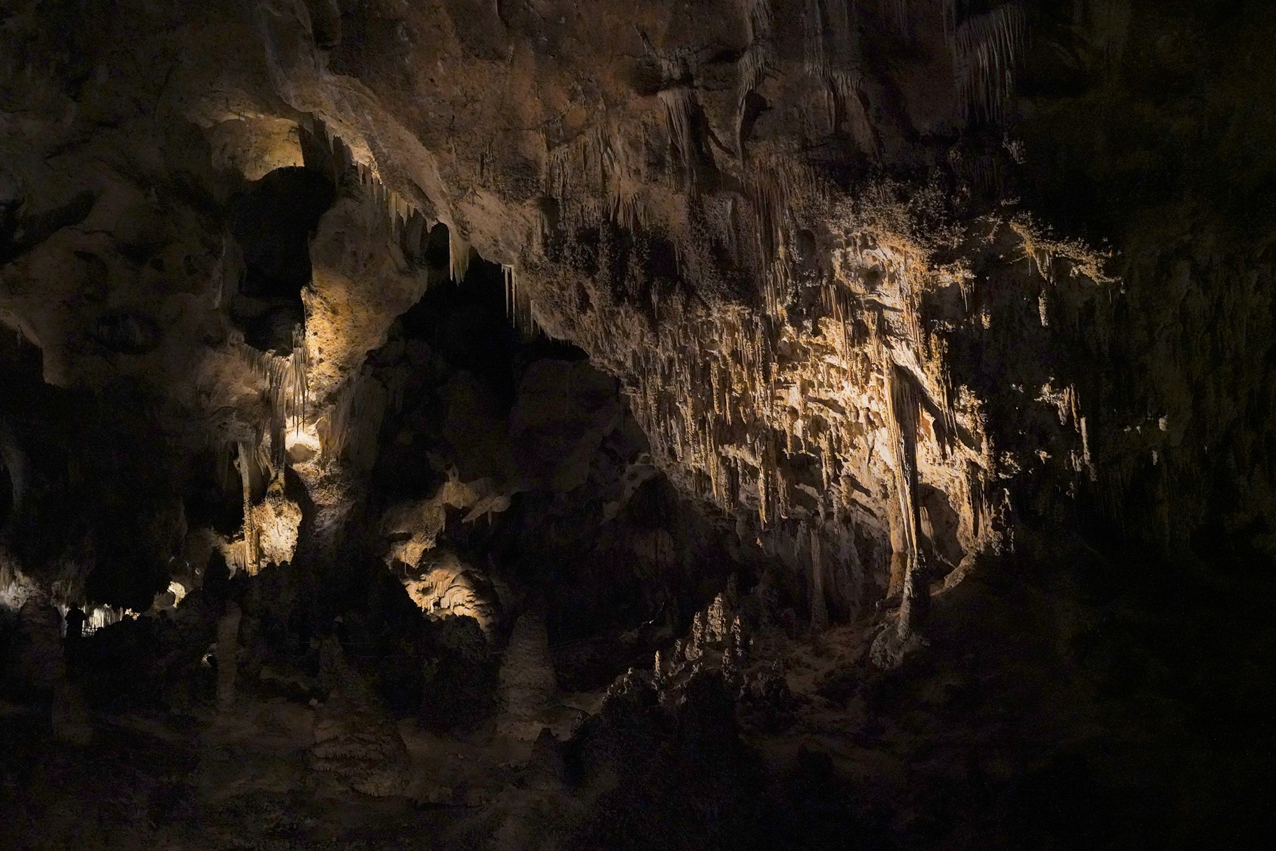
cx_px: 638
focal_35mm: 30
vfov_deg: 43.6
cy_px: 426
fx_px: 1063
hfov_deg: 61.9
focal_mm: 30
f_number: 4.5
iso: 12800
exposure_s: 1/80
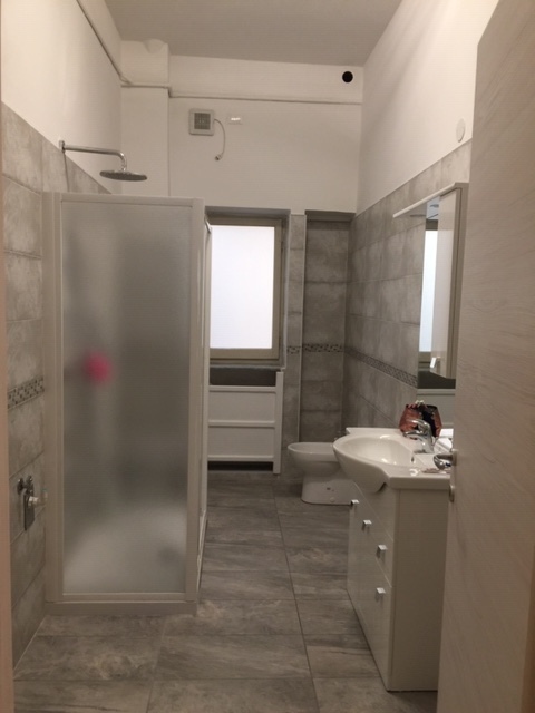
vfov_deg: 61.7
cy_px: 356
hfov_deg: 48.2
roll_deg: +0.0
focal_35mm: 29
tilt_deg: -5.0
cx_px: 268
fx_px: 598
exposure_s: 1/17
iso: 50
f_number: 2.2
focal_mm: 4.15
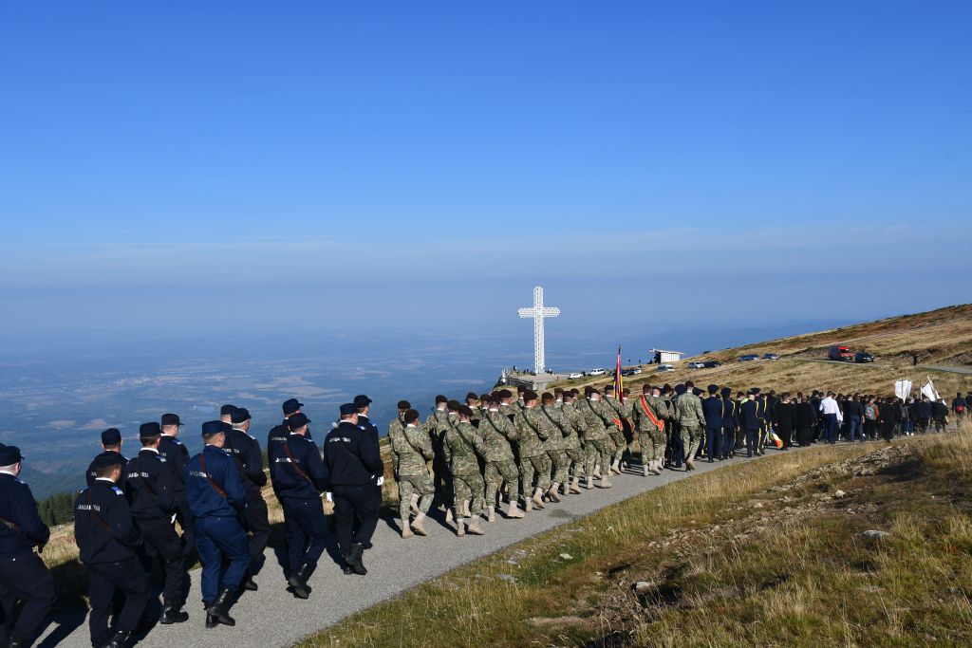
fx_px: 1053
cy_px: 324
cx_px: 486
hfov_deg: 49.5
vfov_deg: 34.2
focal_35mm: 39
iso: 100
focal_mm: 26
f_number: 13
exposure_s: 1/250
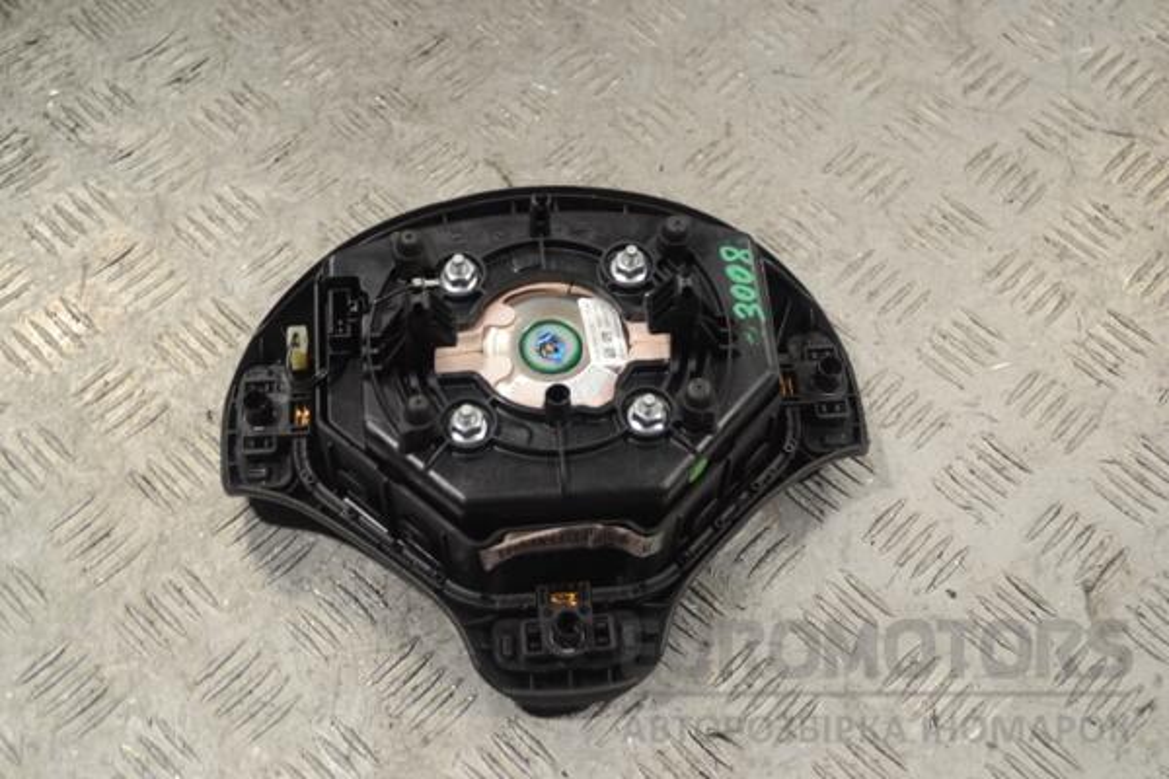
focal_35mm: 48
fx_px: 1559
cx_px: 584
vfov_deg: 28.1
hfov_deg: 41.1
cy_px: 390
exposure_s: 1/30
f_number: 4.8
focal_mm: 32
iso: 110
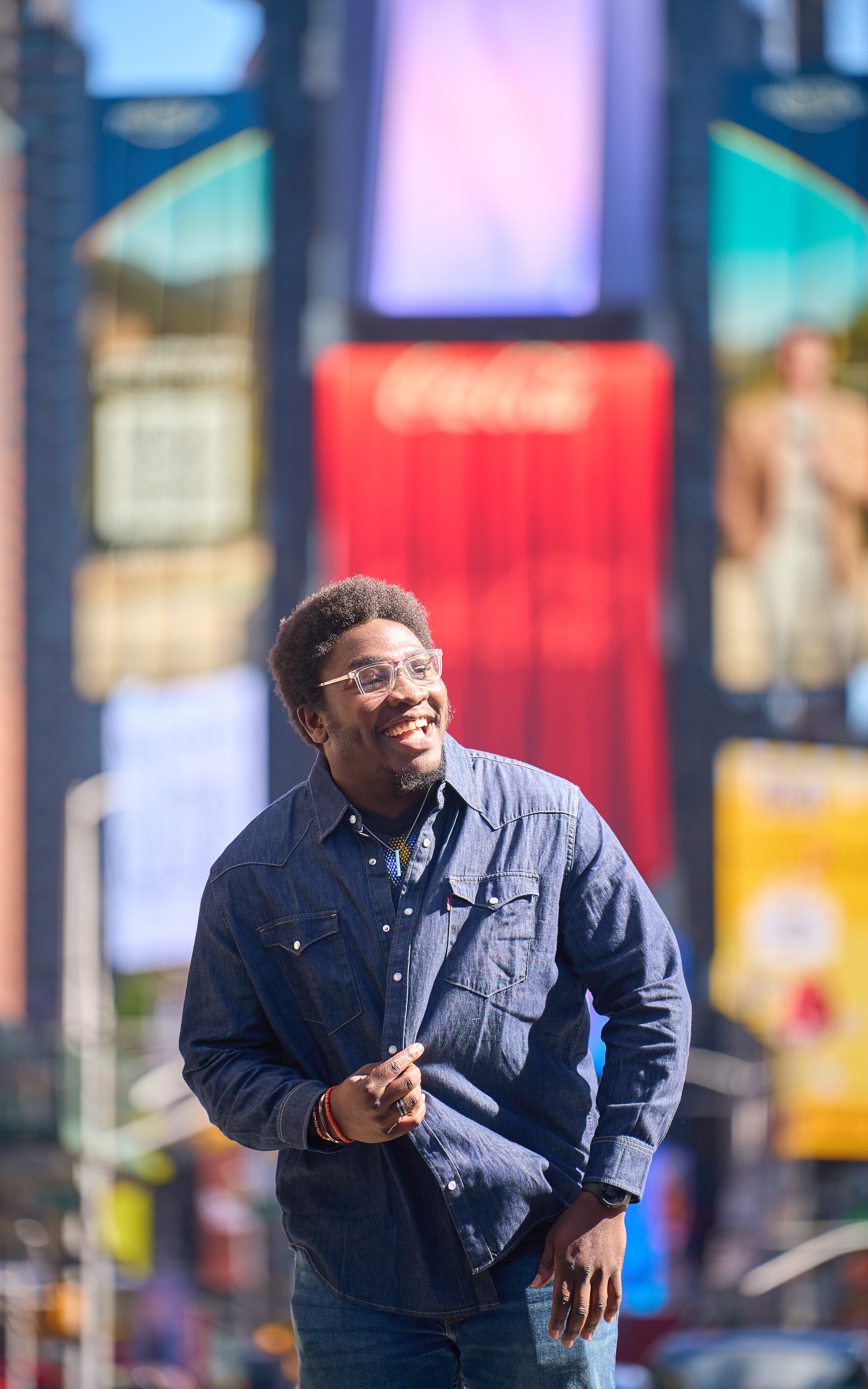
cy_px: 695
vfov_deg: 10.6
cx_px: 436
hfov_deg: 6.6
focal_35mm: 198
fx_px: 7494
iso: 250
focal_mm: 194
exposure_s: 1/1250
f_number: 2.8
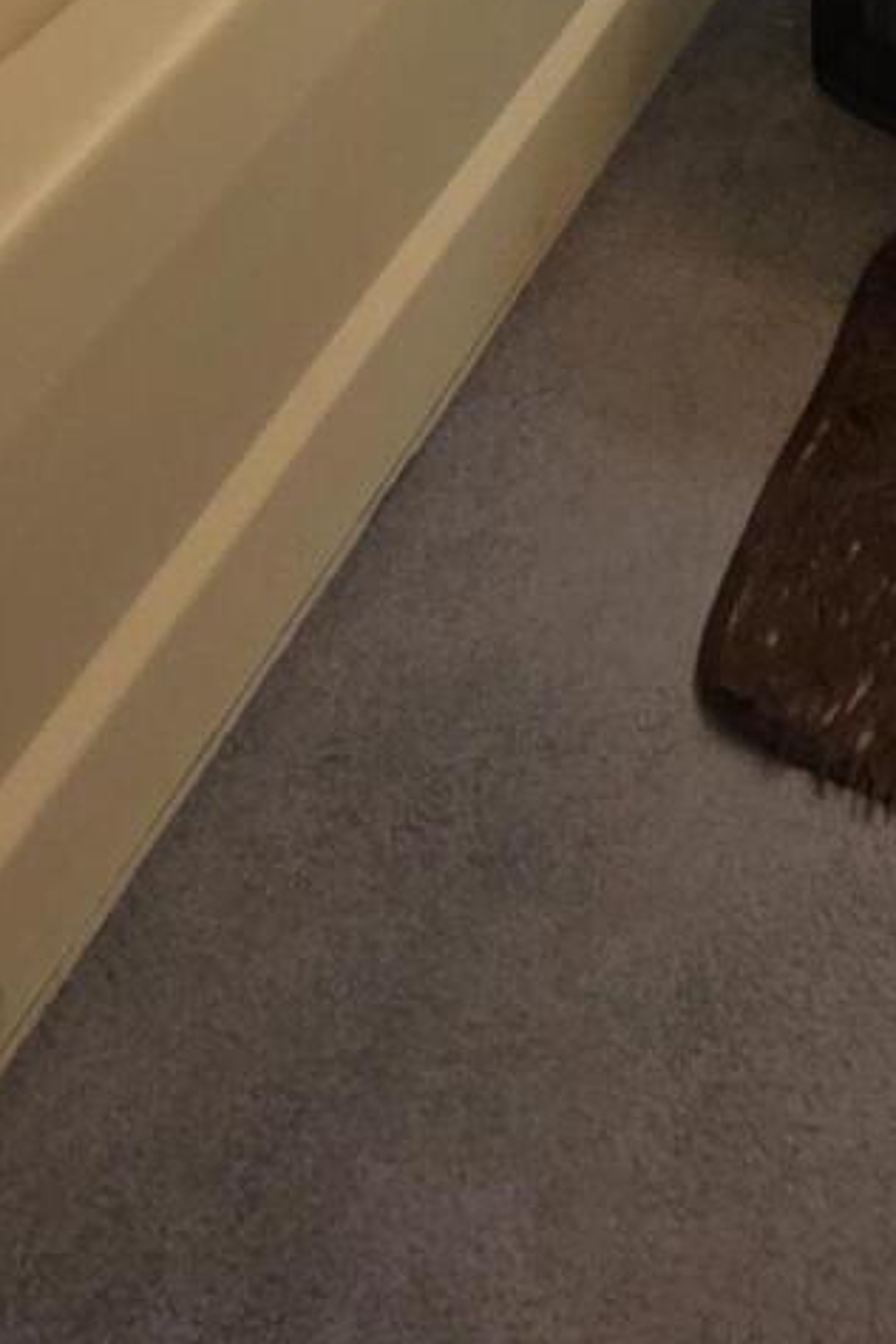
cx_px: 1032
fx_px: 2128
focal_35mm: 57
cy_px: -879
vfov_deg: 23.8
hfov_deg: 22.2
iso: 160
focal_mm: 2.2
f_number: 1.9
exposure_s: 1/60
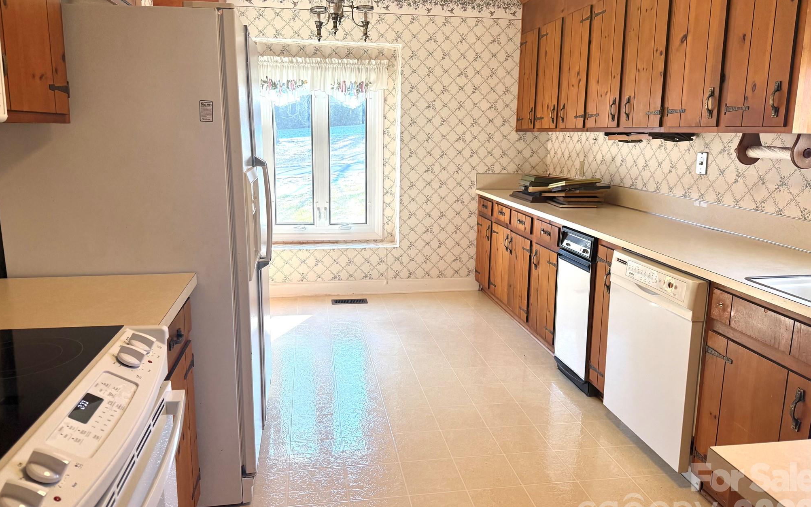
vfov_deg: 47.5
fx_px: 575
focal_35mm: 26
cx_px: 406
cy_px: 232
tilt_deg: -10.5
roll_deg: -1.0
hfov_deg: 70.4
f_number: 1.78
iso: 125
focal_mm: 6.76
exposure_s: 1/234
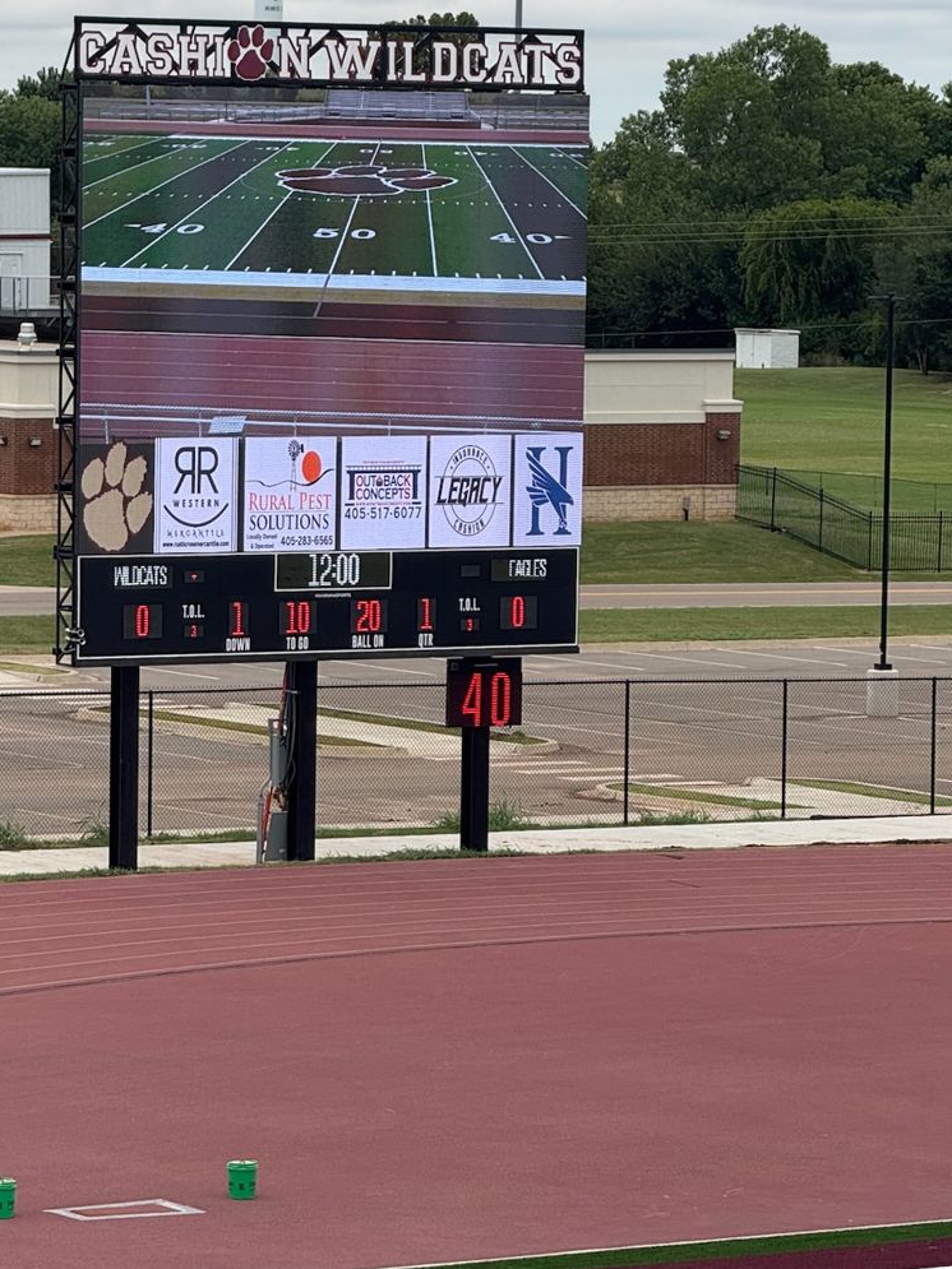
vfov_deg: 10.2
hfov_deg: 7.7
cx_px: 353
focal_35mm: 193
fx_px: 7079
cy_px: 532
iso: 64
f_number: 2.8
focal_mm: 15.66
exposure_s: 1/1368
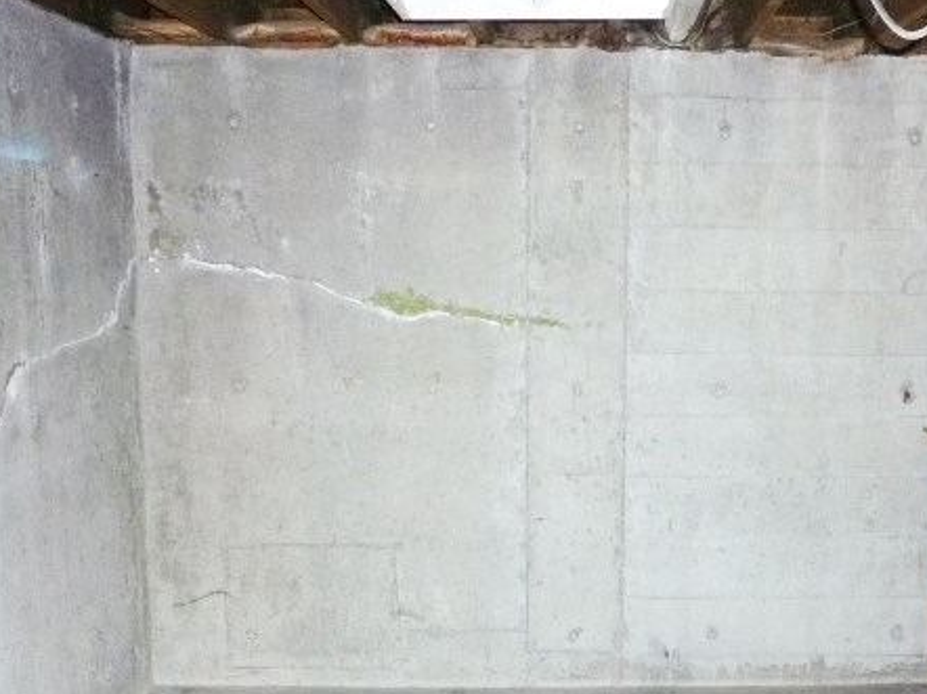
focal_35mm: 42
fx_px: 1124
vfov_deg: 34.3
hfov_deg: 43.9
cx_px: 648
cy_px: 394
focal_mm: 5.2
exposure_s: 1/30
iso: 400
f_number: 3.3
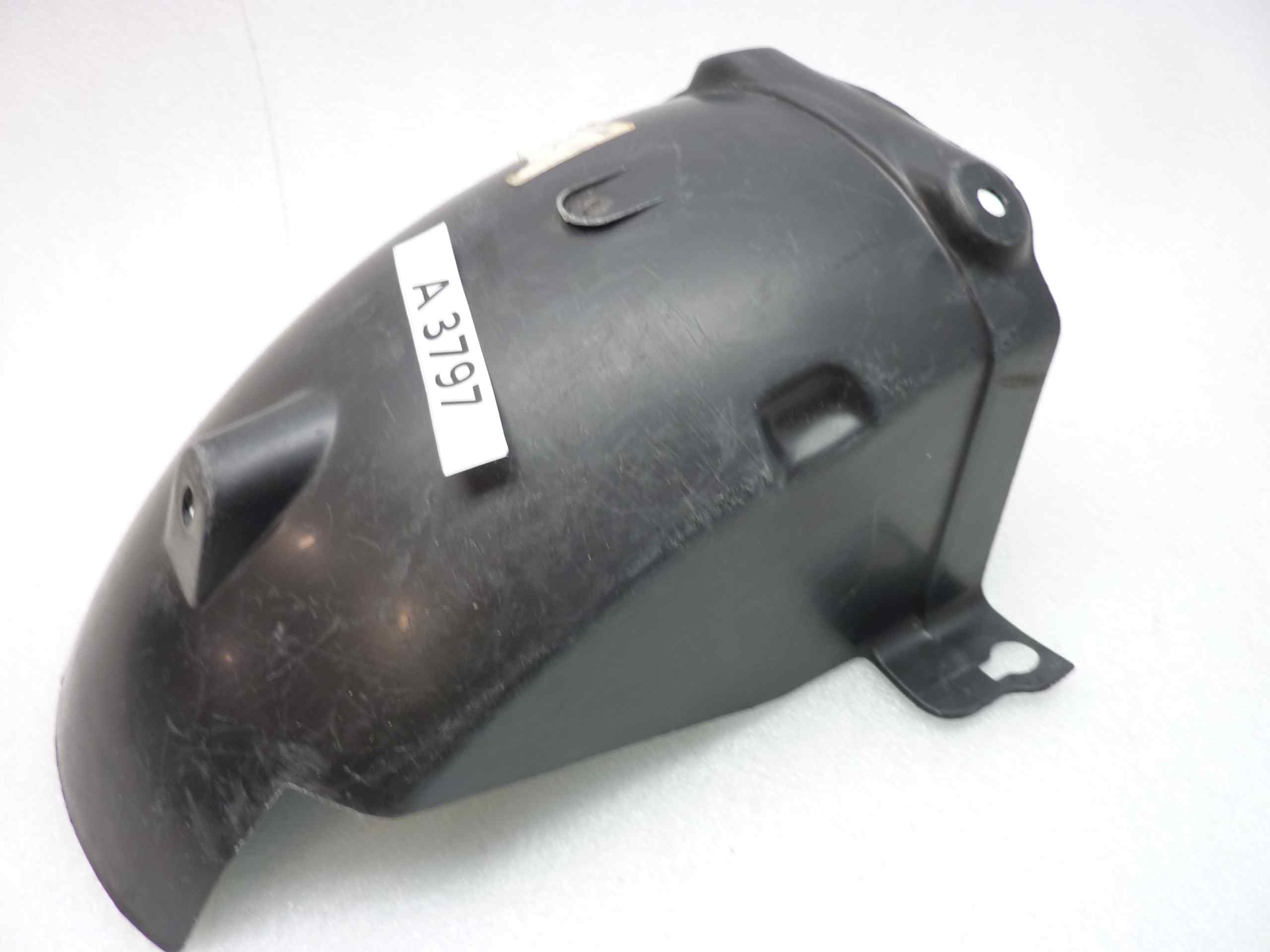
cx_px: 635
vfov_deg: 54.9
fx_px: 917
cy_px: 476
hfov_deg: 69.4
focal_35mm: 25
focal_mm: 4.1
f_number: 3.3
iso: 125
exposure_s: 1/8
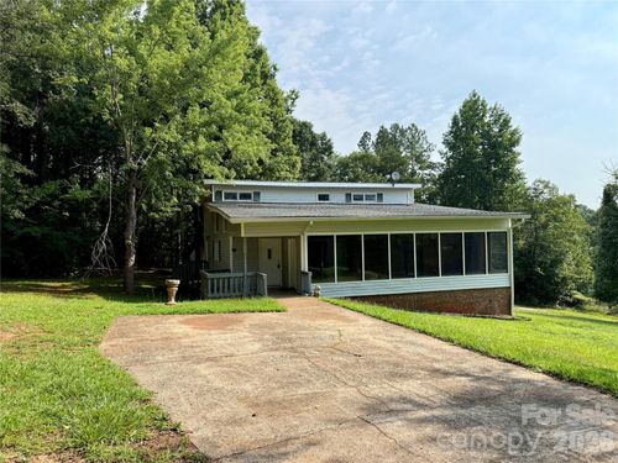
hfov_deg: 71.6
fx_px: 428
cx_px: 309
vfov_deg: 56.8
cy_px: 232
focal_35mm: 24
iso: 100
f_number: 1.78
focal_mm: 6.76
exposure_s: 1/3953
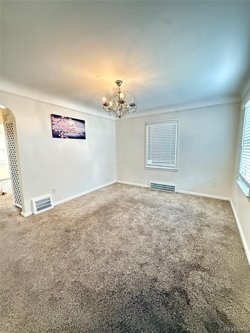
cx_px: 125
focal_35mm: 14
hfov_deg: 85.7
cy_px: 166
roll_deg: +0.4
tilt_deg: -6.5
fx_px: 135
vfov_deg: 102.1
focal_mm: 2.22
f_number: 2.2
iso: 1250
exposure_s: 1/60
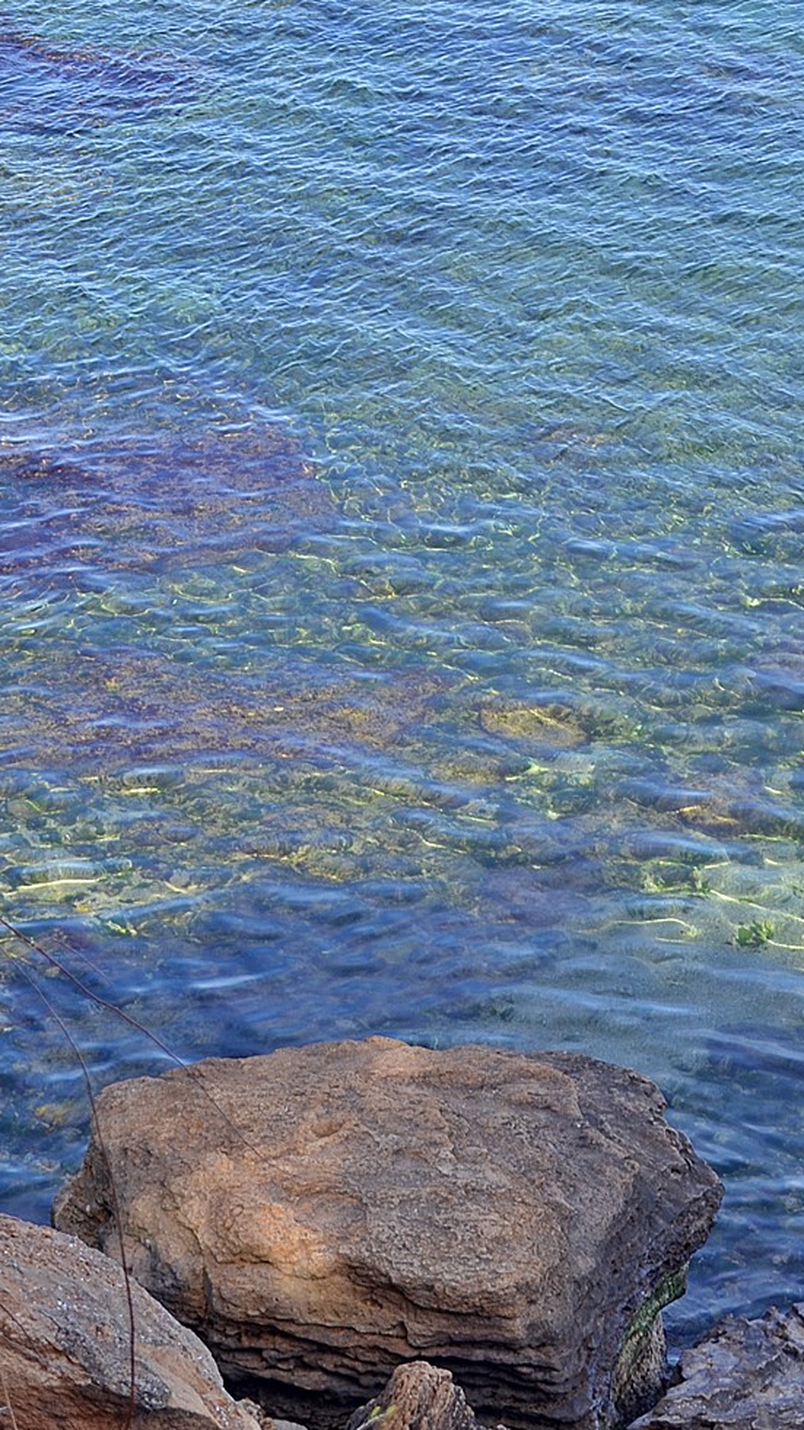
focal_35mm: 117
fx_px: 4436
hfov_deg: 10.3
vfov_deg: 18.3
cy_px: 690
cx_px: 515
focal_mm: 38
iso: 100
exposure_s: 1/125
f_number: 5.6
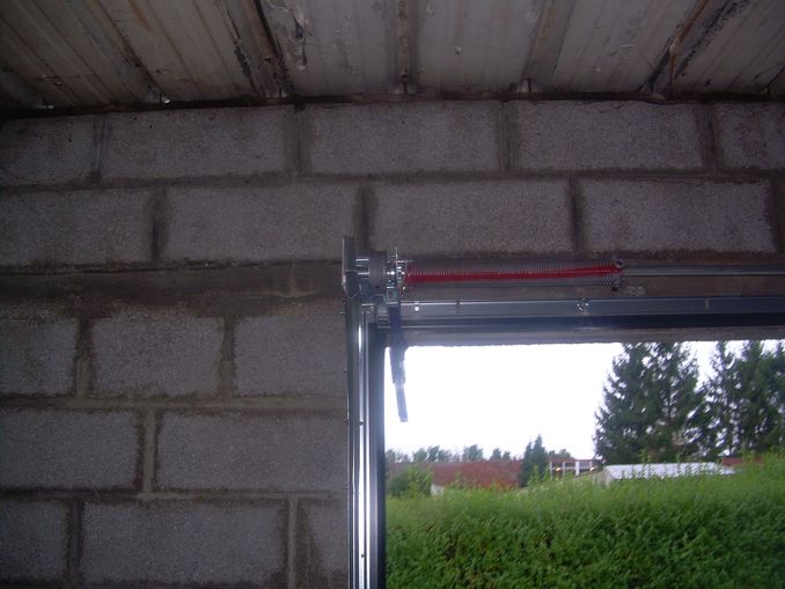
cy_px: 294
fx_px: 862
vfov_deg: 37.7
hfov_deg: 49.0
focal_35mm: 38
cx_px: 392
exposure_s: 1/60
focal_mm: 6.3
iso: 71
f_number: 2.8
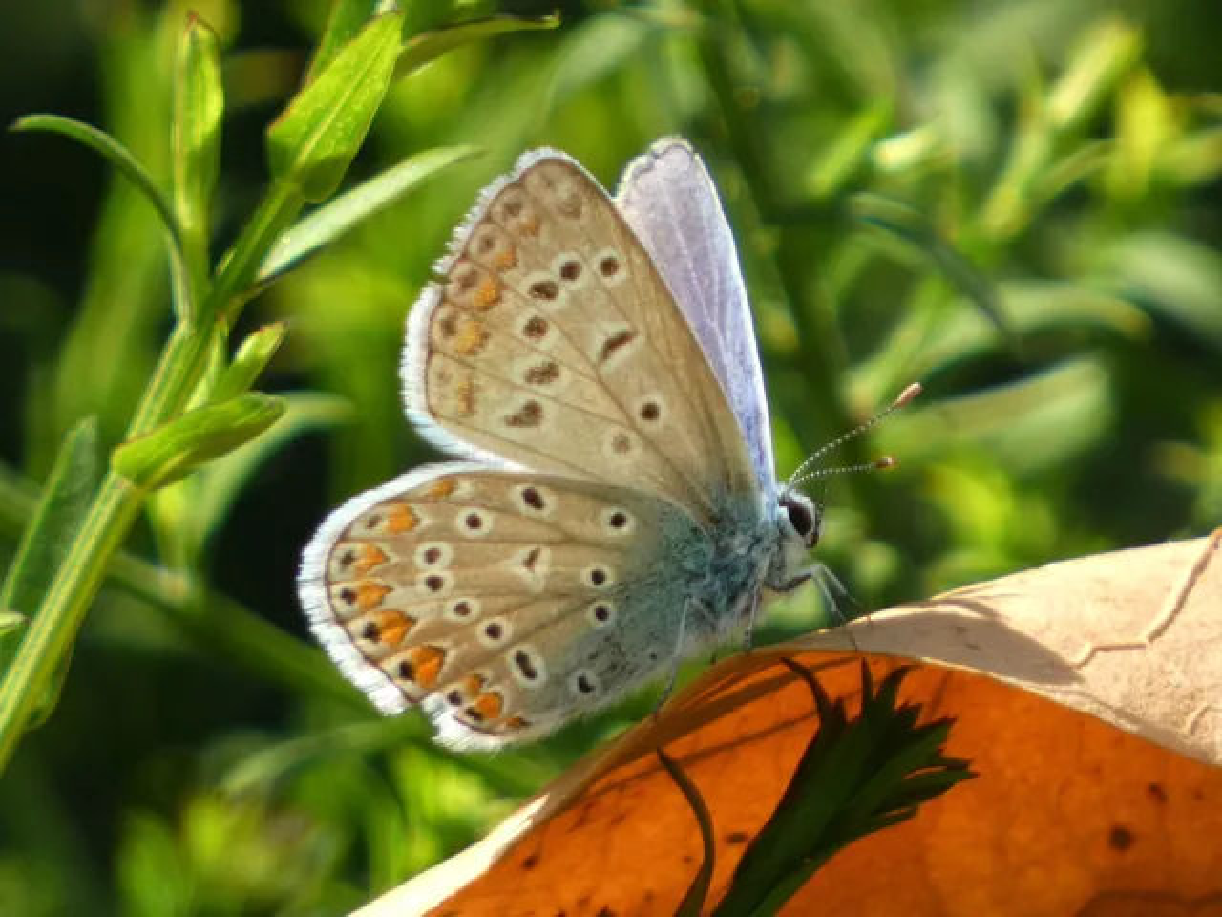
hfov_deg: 1.7
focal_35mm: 1169
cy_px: 458
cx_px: 611
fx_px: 41268
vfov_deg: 1.3
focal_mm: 209.4
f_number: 5.8
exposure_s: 1/125
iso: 160
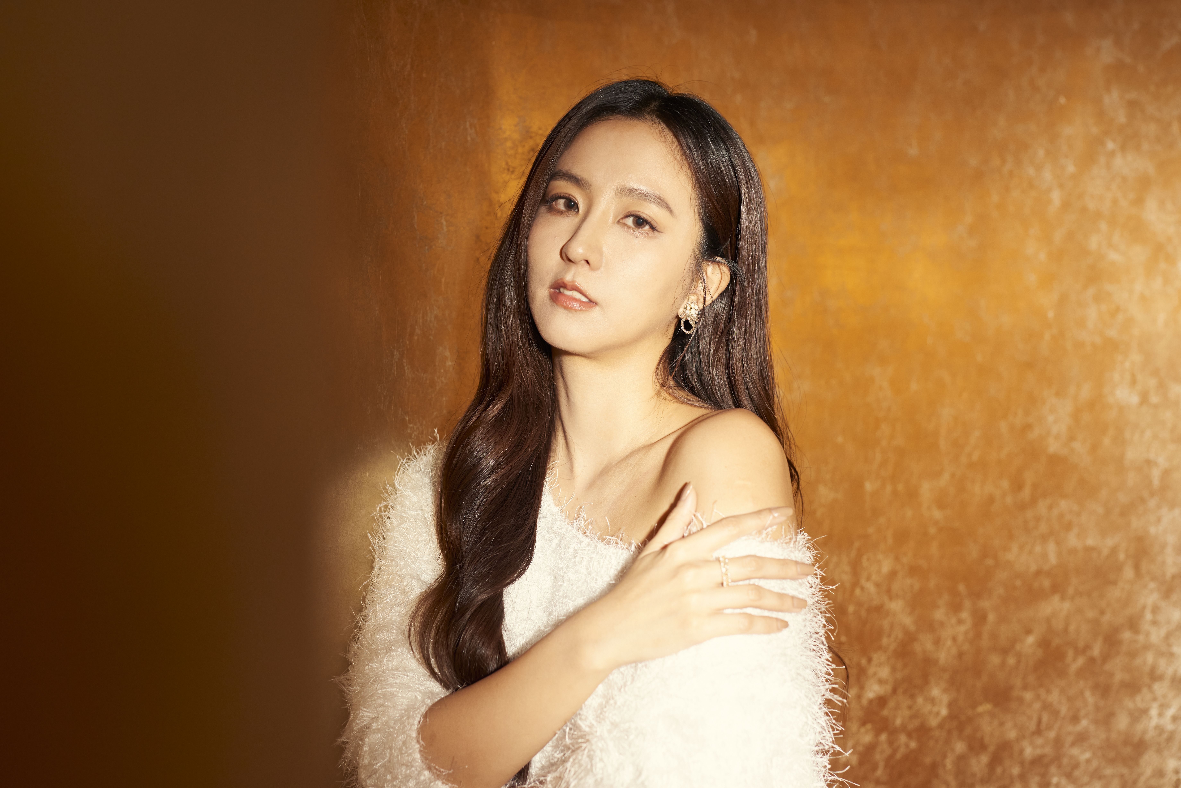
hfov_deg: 39.6
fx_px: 1641
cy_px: 394
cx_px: 590
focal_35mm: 50
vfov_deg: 27.0
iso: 800
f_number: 3.5
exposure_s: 1/200
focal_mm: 50
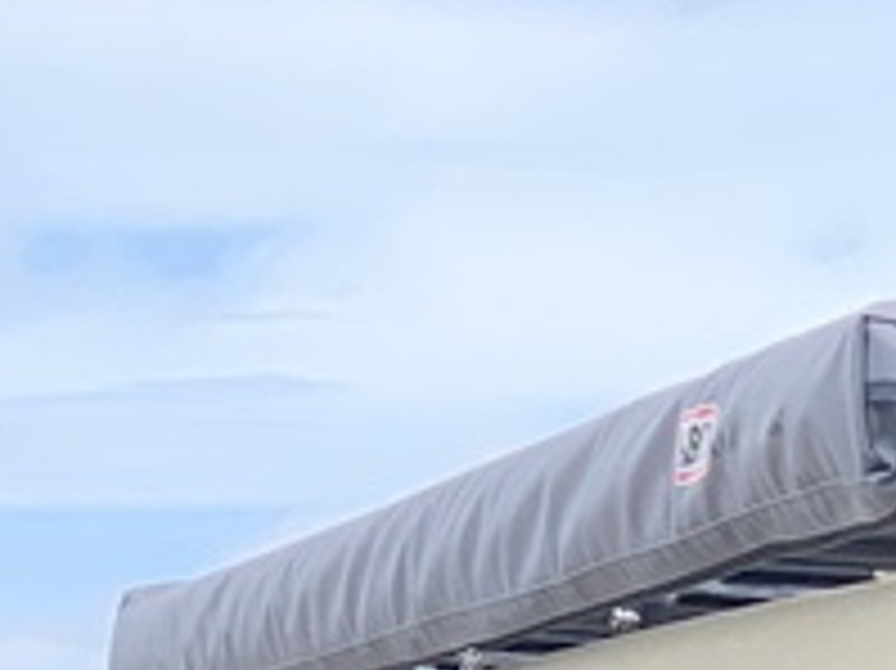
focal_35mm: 335
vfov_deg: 4.3
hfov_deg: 5.8
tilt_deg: -0.7
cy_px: 1551
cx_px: 1882
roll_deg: -1.2
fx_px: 8666
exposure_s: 1/516
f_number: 2.4
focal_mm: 6
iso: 16
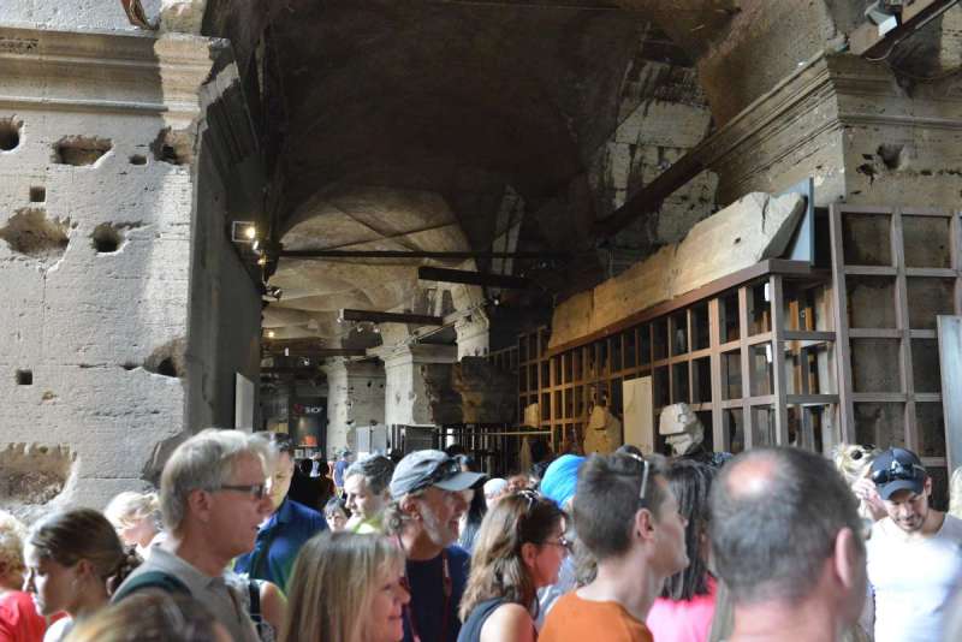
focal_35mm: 34
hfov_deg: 55.8
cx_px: 481
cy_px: 321
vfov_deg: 38.9
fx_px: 909
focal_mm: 34
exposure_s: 1/125
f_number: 5
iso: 6400
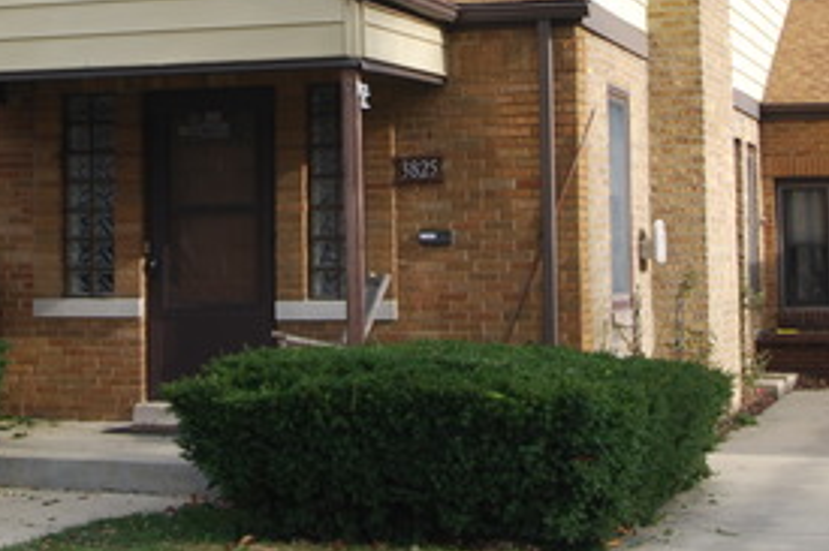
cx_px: 274
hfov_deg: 24.1
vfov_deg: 16.0
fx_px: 1933
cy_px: 45
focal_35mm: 84
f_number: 5.6
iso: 100
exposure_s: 1/125
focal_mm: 24
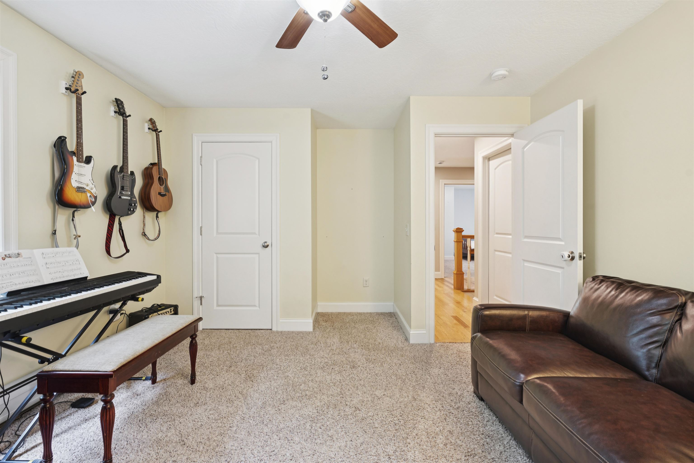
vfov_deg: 73.7
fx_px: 308
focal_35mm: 16
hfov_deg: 96.7
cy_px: 232
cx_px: 347
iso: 100
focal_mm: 16
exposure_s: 2
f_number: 8
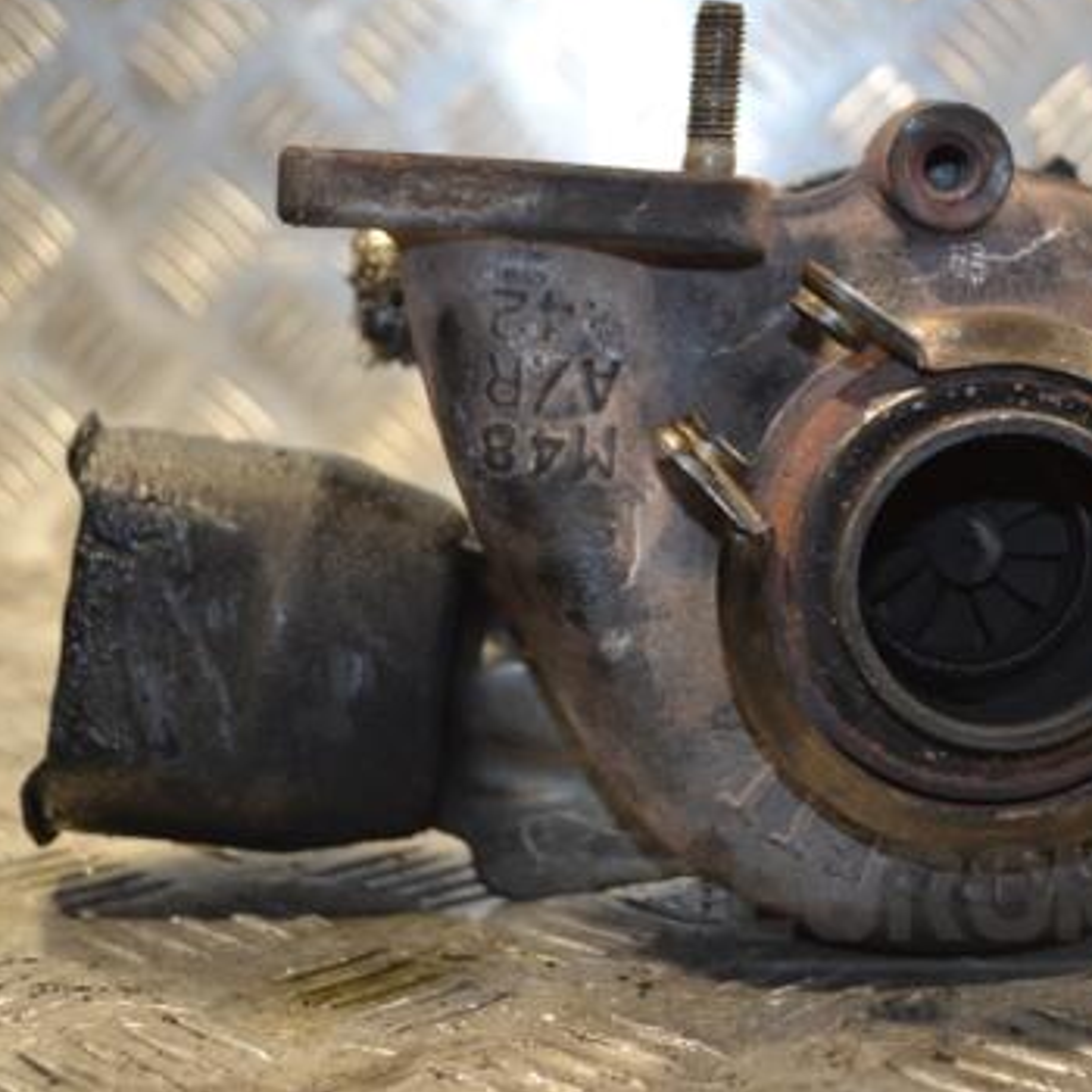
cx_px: 674
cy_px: 477
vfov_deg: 24.6
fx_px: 2498
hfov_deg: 24.6
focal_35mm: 70
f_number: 4.8
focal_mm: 32
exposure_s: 1/60
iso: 360
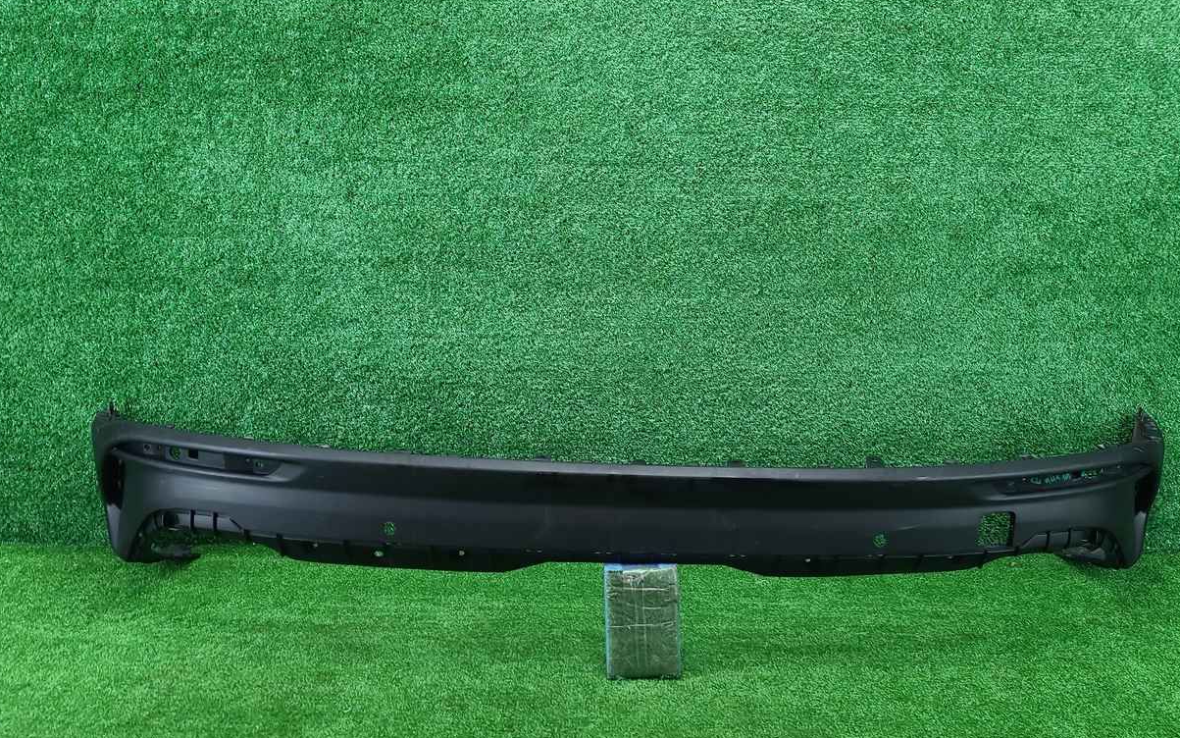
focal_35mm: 33
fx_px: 1061
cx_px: 661
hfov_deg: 58.0
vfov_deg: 38.3
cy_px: 394
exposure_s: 1/50
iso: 181
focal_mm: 5.4
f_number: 1.8
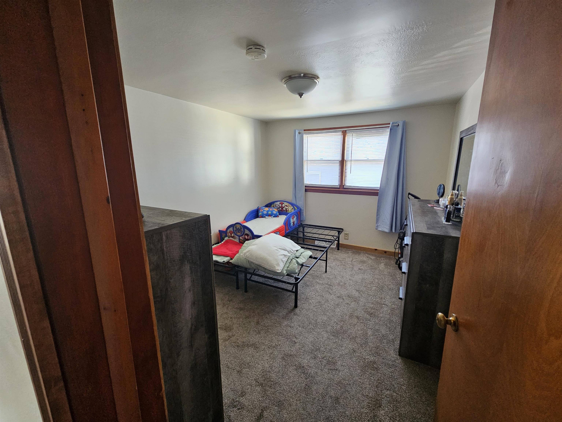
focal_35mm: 13
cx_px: 281
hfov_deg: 106.2
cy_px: 211
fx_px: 211
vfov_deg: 89.9
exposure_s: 1/40
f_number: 2.2
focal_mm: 2.2
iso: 320
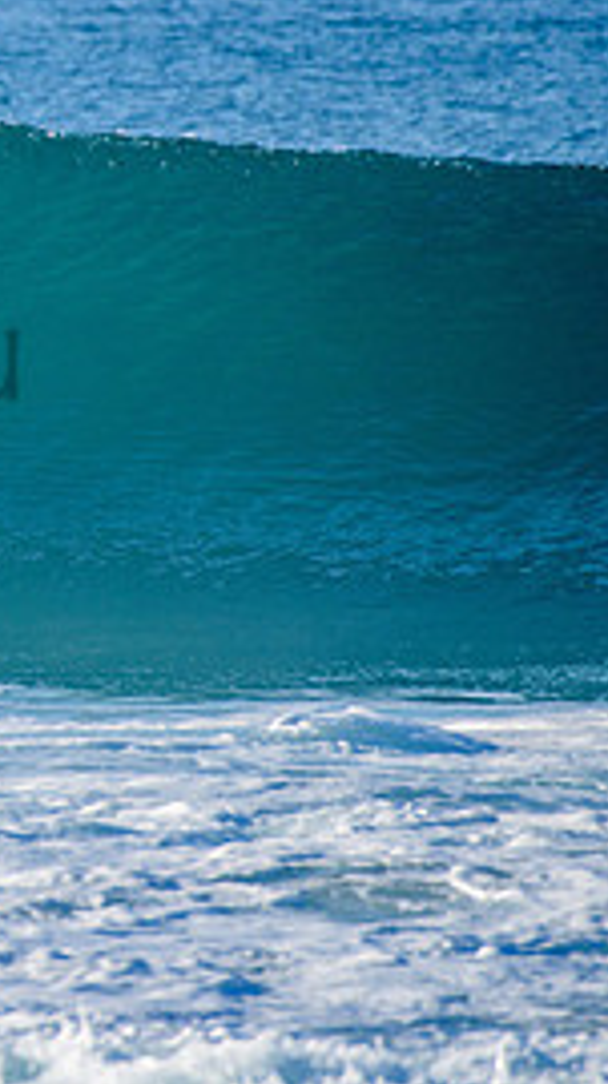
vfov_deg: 1.9
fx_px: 32438
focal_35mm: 1130
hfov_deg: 1.1
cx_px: -407
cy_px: 308
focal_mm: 500
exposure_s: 1/1600
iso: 250
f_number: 5.6
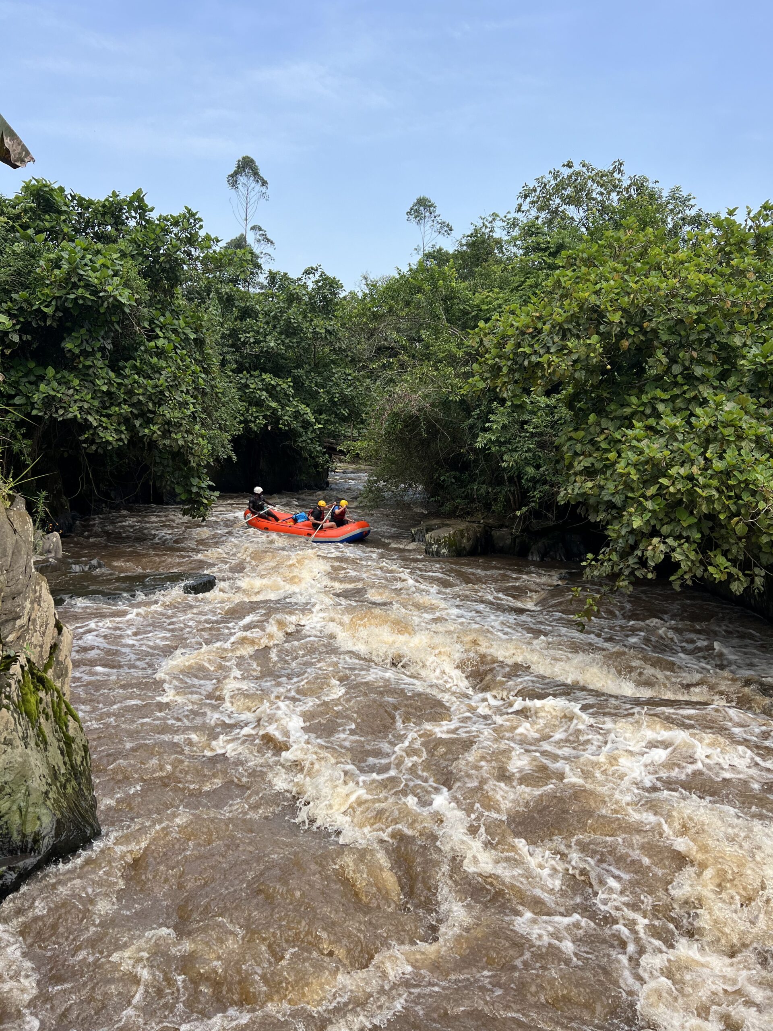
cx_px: 386
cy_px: 516
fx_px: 774
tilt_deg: -5.7
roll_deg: -1.3
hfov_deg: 53.1
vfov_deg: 67.3
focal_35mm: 26
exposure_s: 1/1724
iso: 50
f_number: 1.5
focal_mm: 5.7
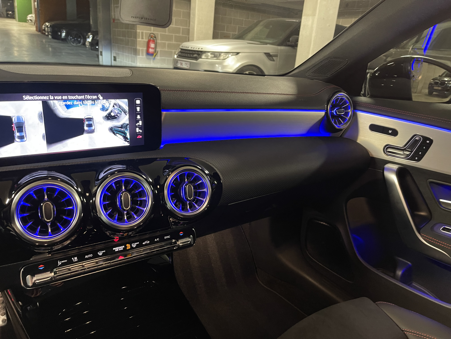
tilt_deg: -20.0
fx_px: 326
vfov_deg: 54.9
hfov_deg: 69.4
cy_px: 170
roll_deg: -4.9
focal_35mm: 25
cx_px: 226
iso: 640
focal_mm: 5.1
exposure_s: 1/30
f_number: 1.6
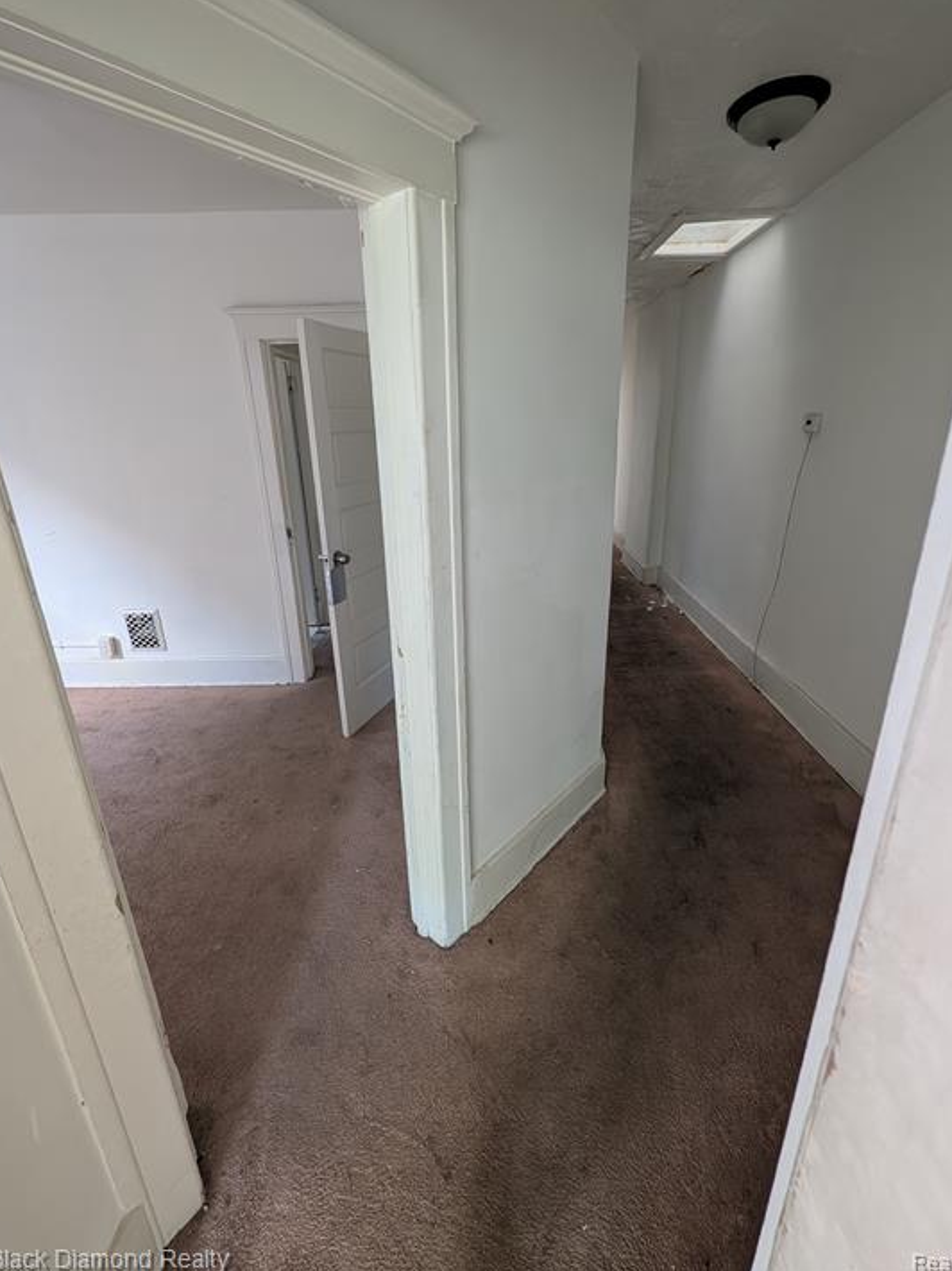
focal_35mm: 13
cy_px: 591
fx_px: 477
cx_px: 501
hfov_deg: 89.8
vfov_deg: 106.0
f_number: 1.7
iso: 360
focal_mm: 2.02
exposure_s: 1/23.8
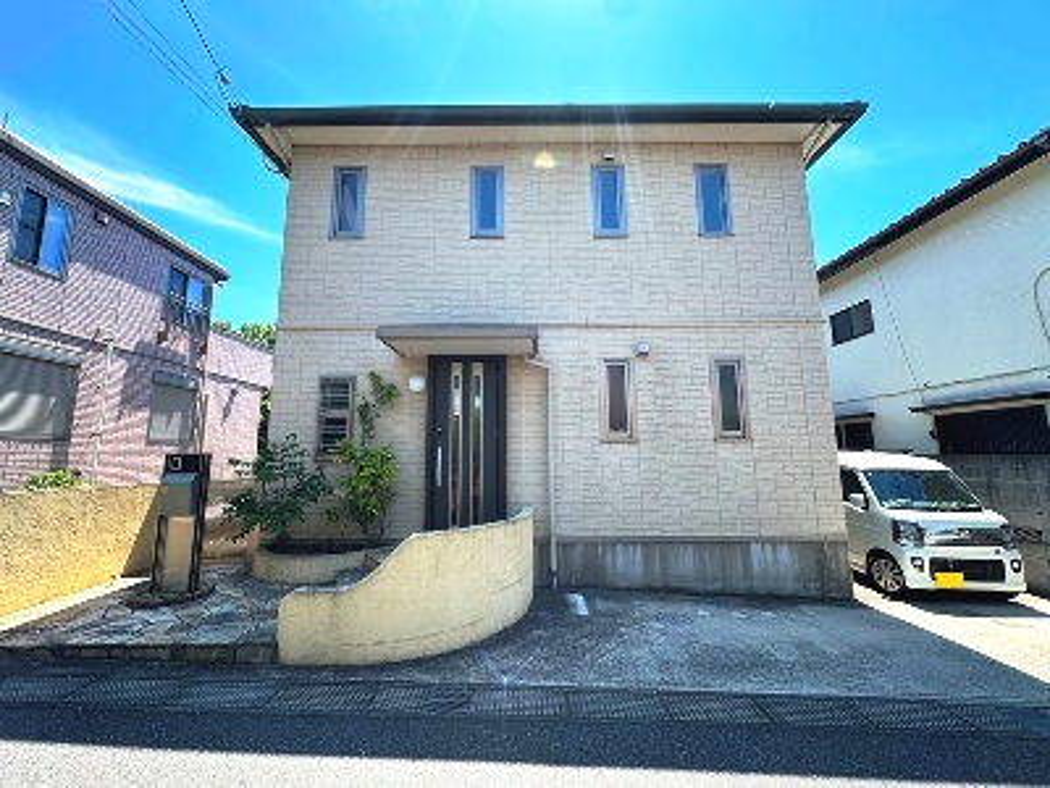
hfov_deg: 102.1
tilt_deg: +8.7
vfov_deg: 85.7
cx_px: 525
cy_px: 394
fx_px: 425
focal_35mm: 14
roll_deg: +0.5
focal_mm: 2.22
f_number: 2.2
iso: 40
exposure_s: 1/572
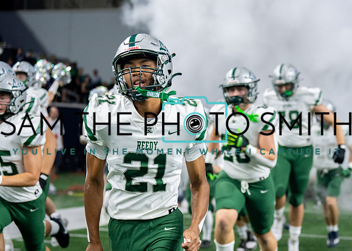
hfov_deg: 20.2
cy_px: 156
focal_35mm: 99
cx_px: 217
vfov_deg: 14.5
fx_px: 986
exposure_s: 1/1000
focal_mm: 70
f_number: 2.8
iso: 1600
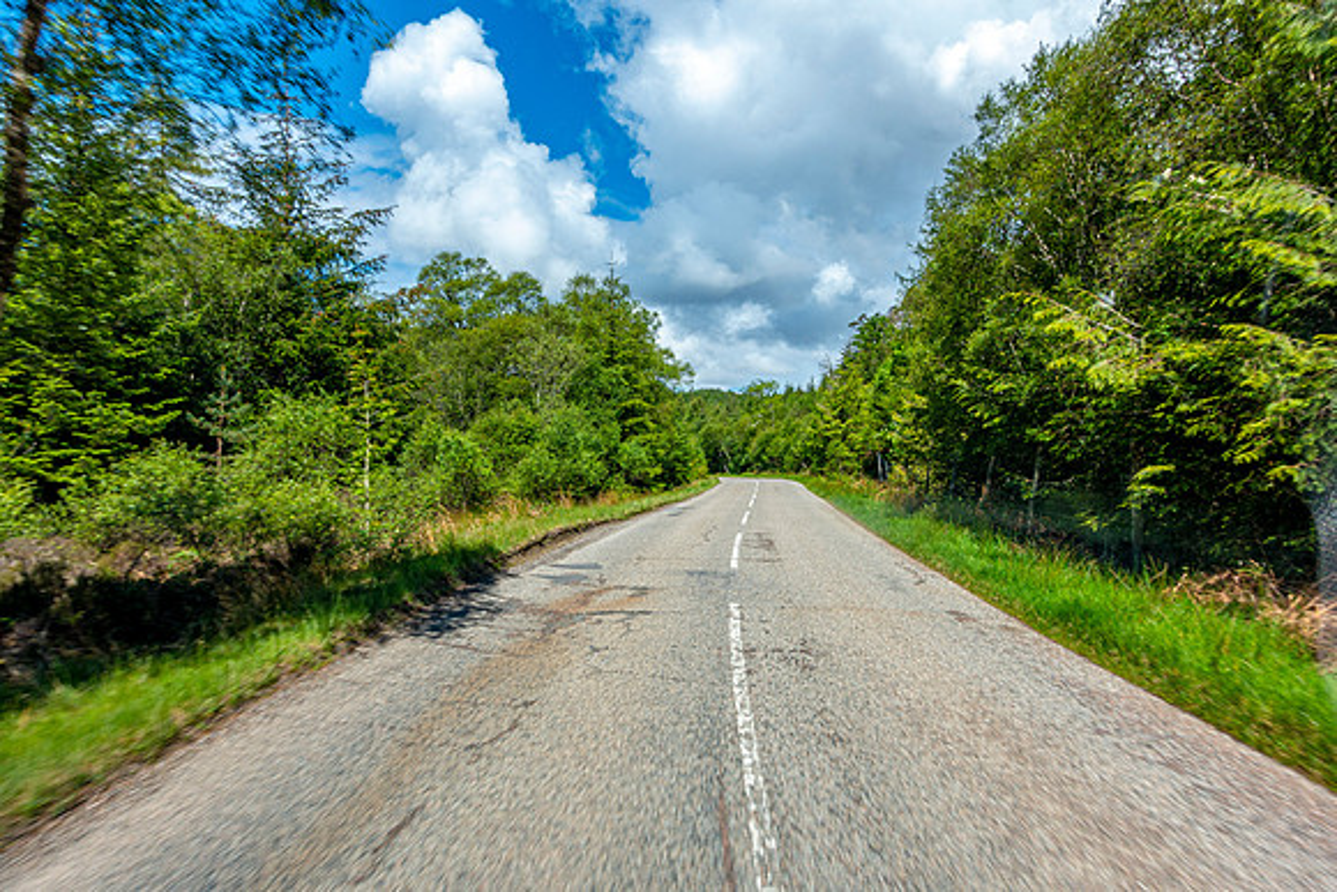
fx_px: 892
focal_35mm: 24
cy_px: 446
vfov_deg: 53.2
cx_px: 668
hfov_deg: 73.7
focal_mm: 8.8
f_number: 7.1
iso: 125
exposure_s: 1/250
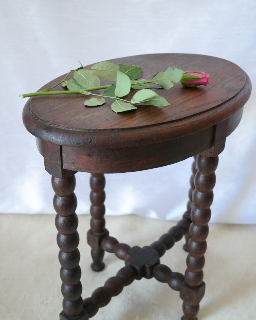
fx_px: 426
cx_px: 141
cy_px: 163
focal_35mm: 45
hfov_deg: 33.4
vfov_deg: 41.1
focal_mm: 24
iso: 800
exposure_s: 1/30
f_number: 5.6
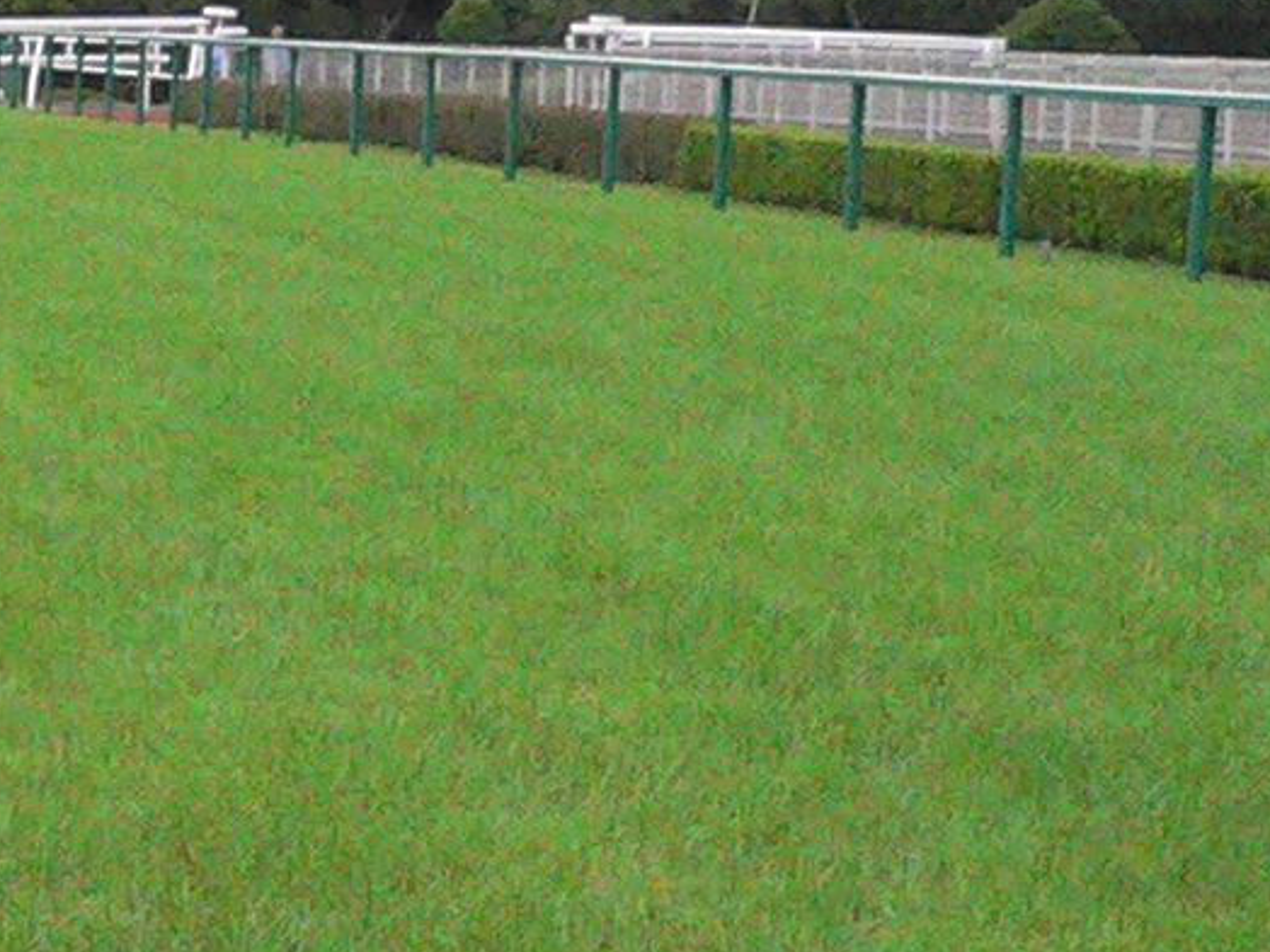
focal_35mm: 171
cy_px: 998
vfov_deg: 8.6
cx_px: -543
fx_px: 6274
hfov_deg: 11.2
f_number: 2.8
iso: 400
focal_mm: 5.8
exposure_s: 1/500
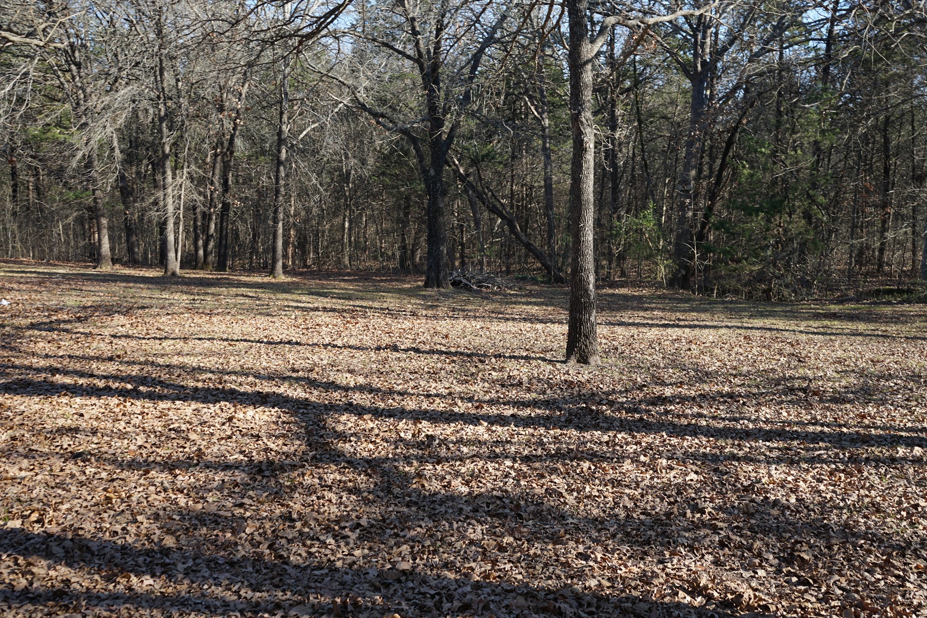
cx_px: 484
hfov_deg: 54.4
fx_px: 901
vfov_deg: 37.8
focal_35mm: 35
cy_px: 276
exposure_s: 1/100
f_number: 7.1
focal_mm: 30
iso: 100
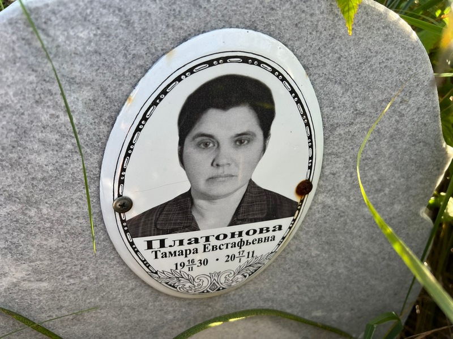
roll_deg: -5.2
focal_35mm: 26
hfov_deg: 67.3
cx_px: 226
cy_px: 170
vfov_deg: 53.1
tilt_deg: -28.6
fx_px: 340
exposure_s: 1/366
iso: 50
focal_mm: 5.7
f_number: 1.5
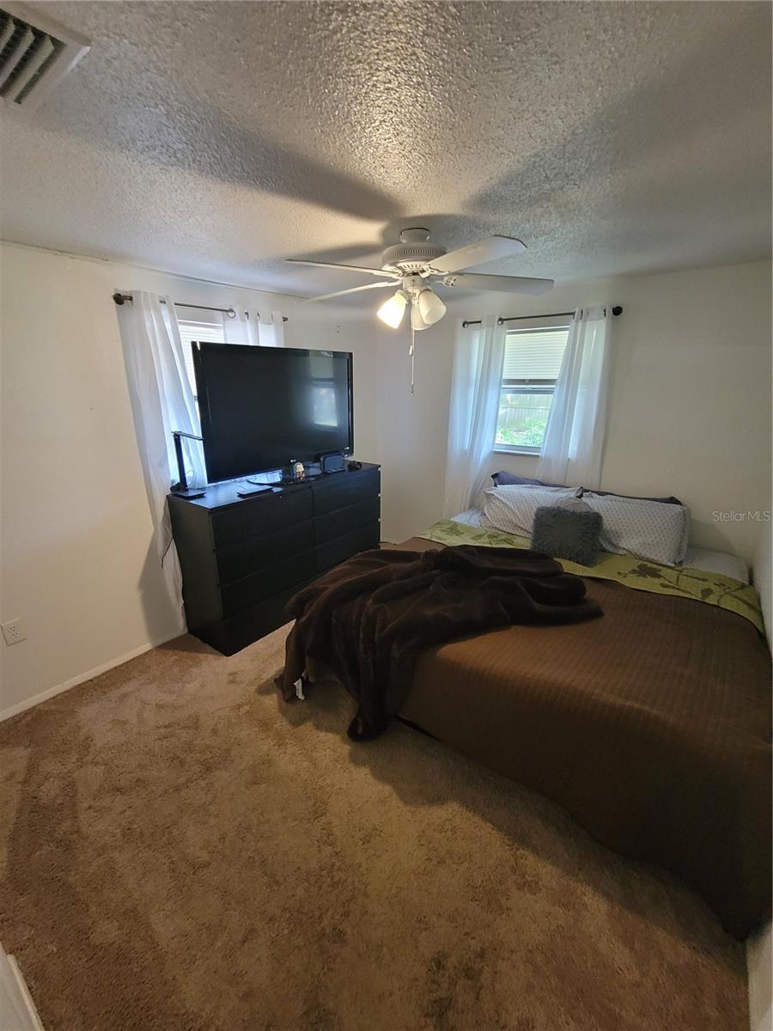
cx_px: 386
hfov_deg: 89.9
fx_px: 387
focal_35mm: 13
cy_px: 516
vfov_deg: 106.2
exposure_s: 1/40
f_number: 2.2
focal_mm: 2.2
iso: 320
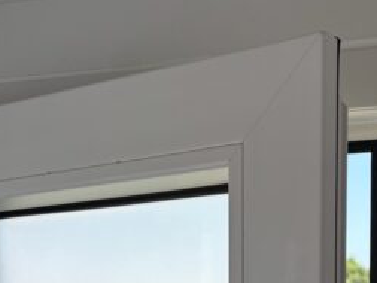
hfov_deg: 24.6
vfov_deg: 17.4
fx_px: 861
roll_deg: +0.2
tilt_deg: -3.4
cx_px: 255
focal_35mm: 79
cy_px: 380
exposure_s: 1/1007
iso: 50
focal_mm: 5.96
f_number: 1.6
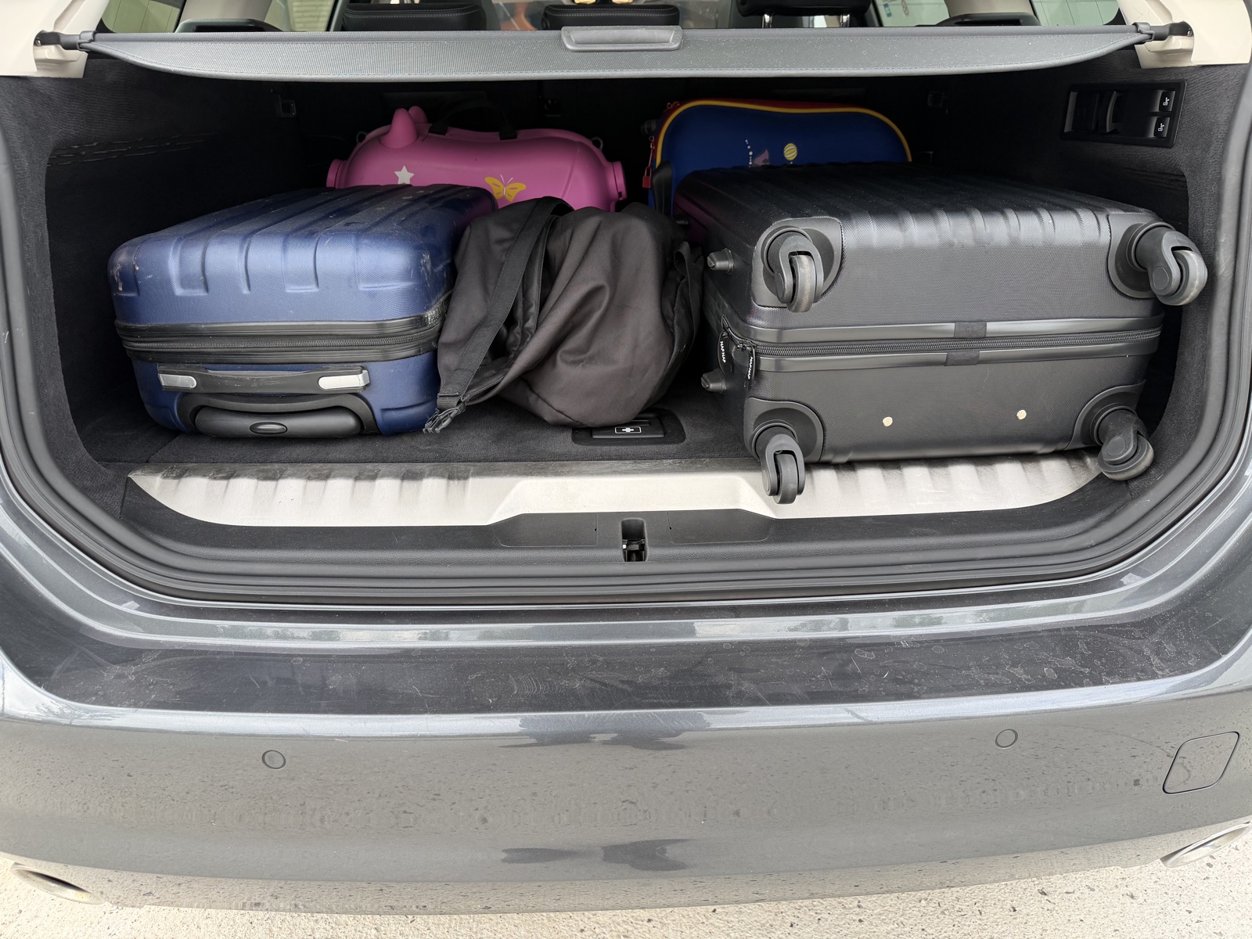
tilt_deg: -21.9
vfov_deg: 56.8
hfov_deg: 71.6
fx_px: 868
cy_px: 470
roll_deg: +1.0
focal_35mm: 24
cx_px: 626
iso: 80
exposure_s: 1/353
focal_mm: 6.76
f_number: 1.78
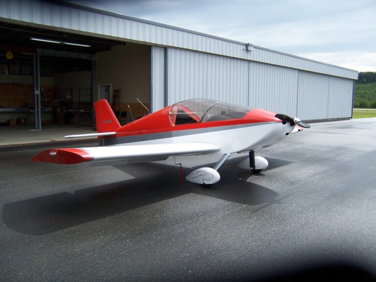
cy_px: 141
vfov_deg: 42.9
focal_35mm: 33
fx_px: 358
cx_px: 188
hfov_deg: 55.4
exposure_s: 1/500
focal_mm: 5.5
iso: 80
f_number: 3.4
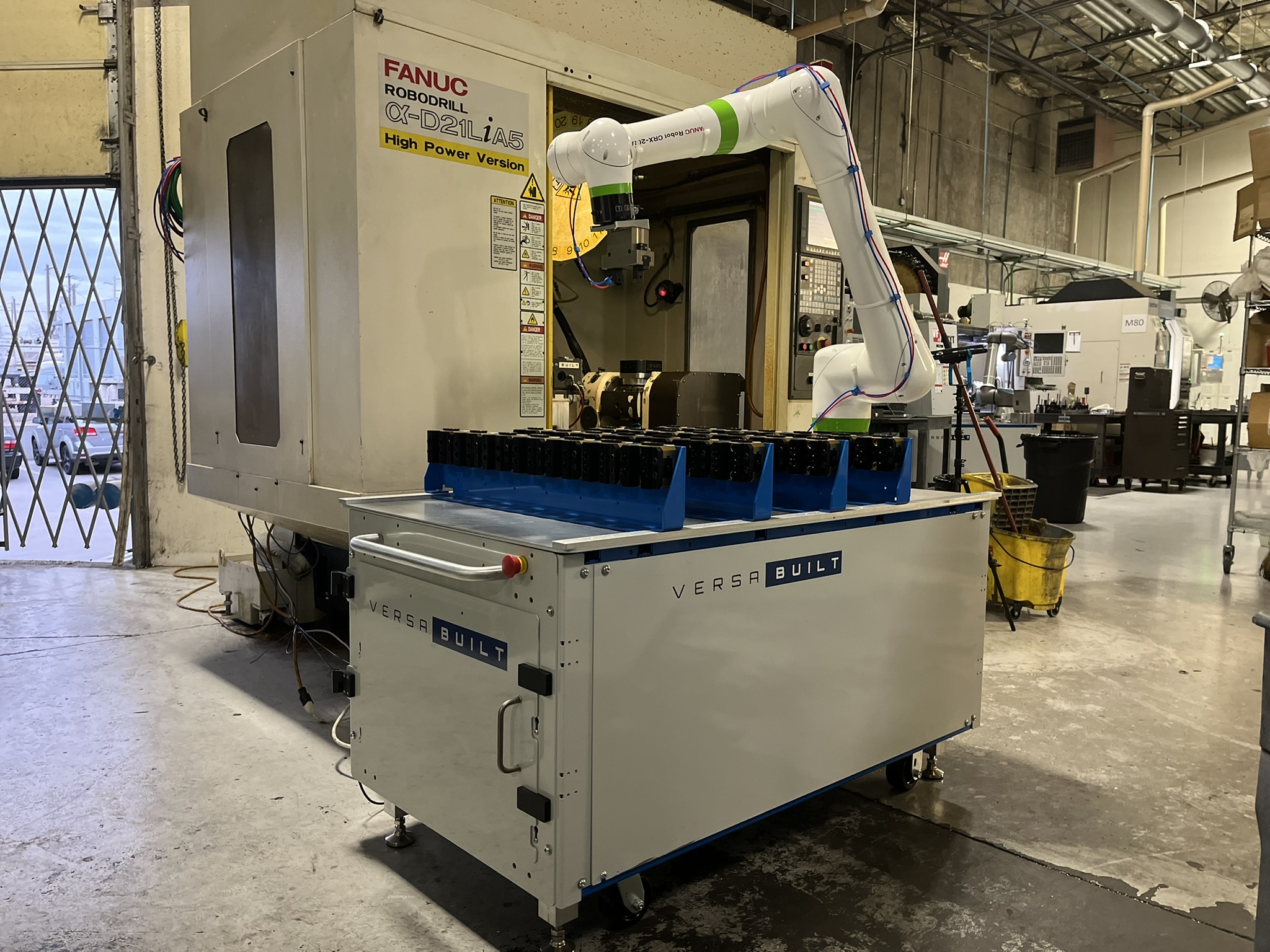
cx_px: 635
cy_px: 476
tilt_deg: -5.6
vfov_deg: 53.1
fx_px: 954
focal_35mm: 26
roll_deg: -0.7
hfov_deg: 67.3
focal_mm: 5.1
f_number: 1.6
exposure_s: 1/60
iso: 400
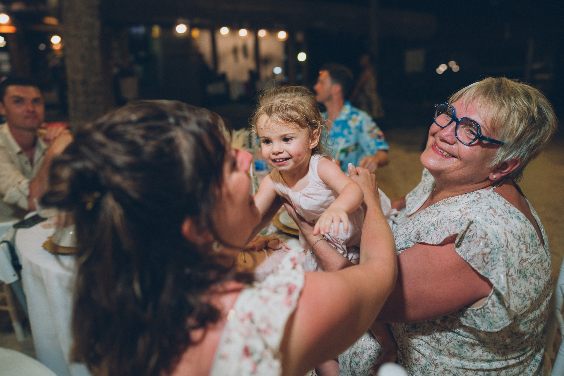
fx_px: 376
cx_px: 282
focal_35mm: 24
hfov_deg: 73.7
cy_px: 188
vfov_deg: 53.1
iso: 1000
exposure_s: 1/160
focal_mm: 24
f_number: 1.8
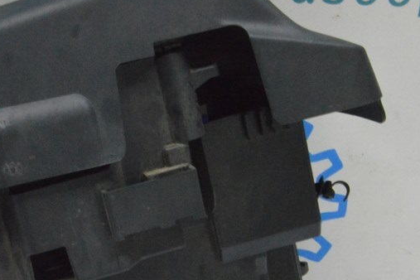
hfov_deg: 19.0
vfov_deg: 12.9
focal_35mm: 106
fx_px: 1237
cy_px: 198
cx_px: 70
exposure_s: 1/20
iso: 6400
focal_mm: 35
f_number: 20
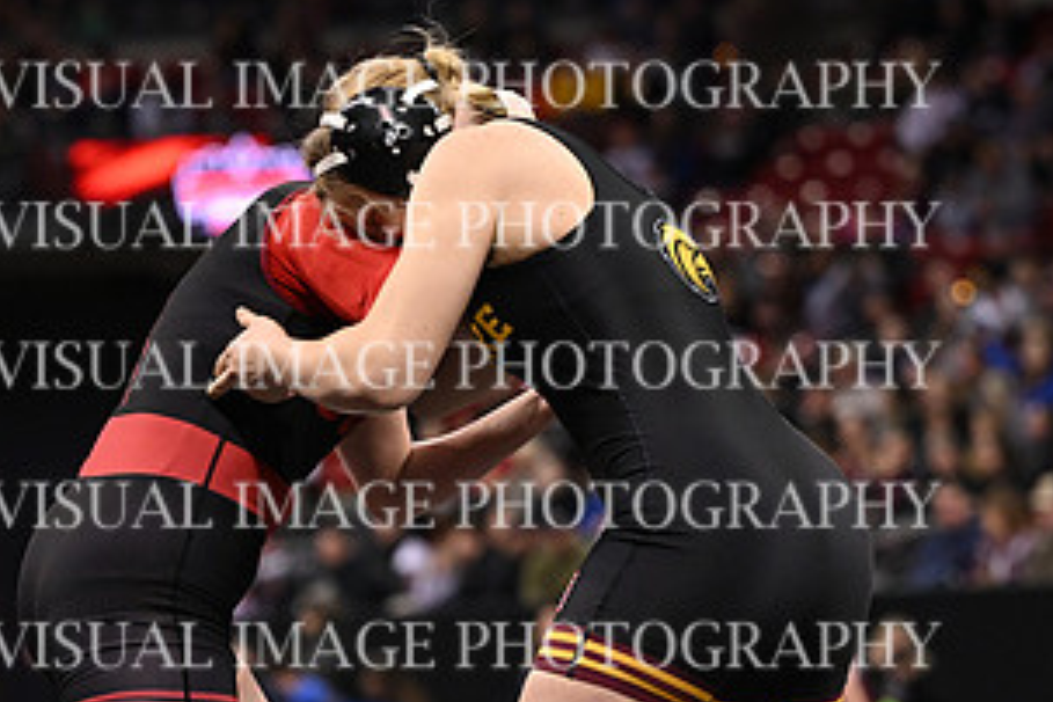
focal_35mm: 220
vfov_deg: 6.2
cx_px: 438
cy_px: 575
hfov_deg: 9.4
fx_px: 6434
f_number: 3.2
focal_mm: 115
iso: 4000
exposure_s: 1/1000
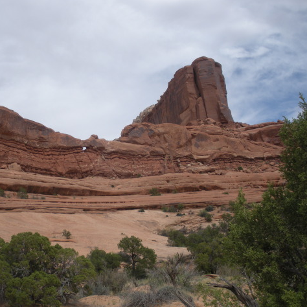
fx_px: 431
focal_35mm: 43
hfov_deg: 39.1
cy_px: 155
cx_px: 128
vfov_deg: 39.2
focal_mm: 6.3
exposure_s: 1/992
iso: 64
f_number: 3.5
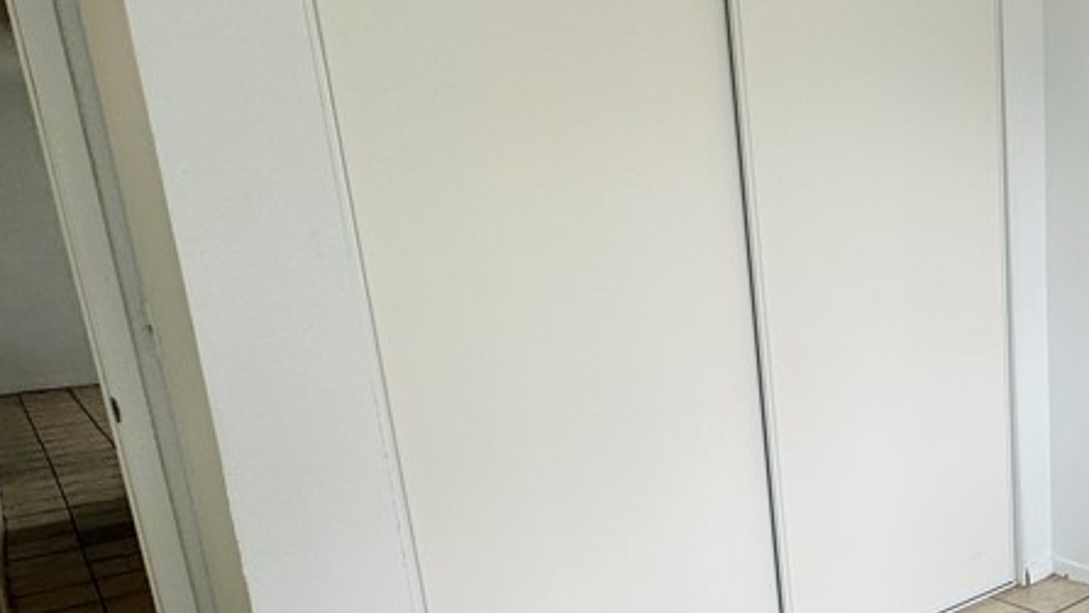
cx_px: 1001
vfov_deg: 33.4
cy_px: 423
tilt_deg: -12.9
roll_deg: +2.0
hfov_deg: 49.7
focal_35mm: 35
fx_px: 1011
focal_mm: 2.22
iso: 80
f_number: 2.2
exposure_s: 1/120
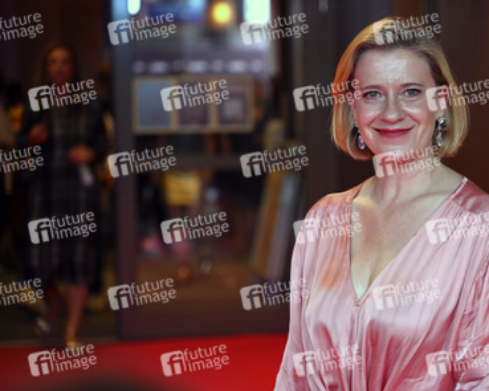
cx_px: 292
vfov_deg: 17.9
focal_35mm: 86
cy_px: 195
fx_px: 1244
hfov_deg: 22.2
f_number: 2.8
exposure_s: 1/125
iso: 800
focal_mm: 75
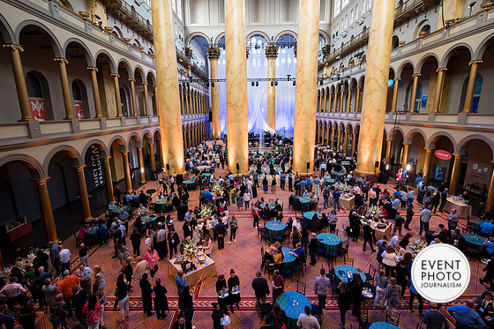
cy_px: 161
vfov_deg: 70.4
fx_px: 233
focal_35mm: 17
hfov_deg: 93.3
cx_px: 244
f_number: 5
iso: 800
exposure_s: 1/50
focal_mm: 16
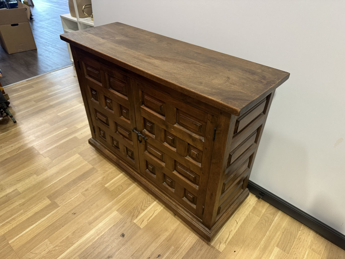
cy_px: 130
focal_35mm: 24
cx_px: 172
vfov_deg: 56.8
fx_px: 239
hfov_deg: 71.6
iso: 200
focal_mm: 6.9
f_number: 1.8
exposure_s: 1/50
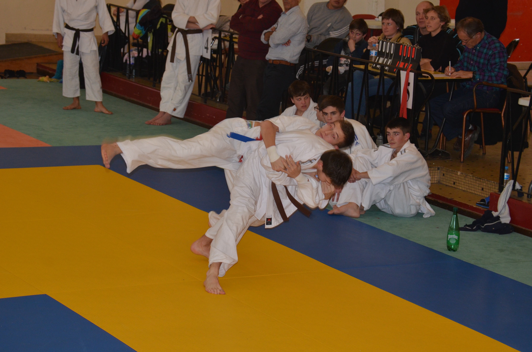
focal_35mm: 102
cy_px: 176
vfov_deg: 13.4
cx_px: 266
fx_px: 1504
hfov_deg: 20.1
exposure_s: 1/60
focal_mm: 68
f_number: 5.6
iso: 800
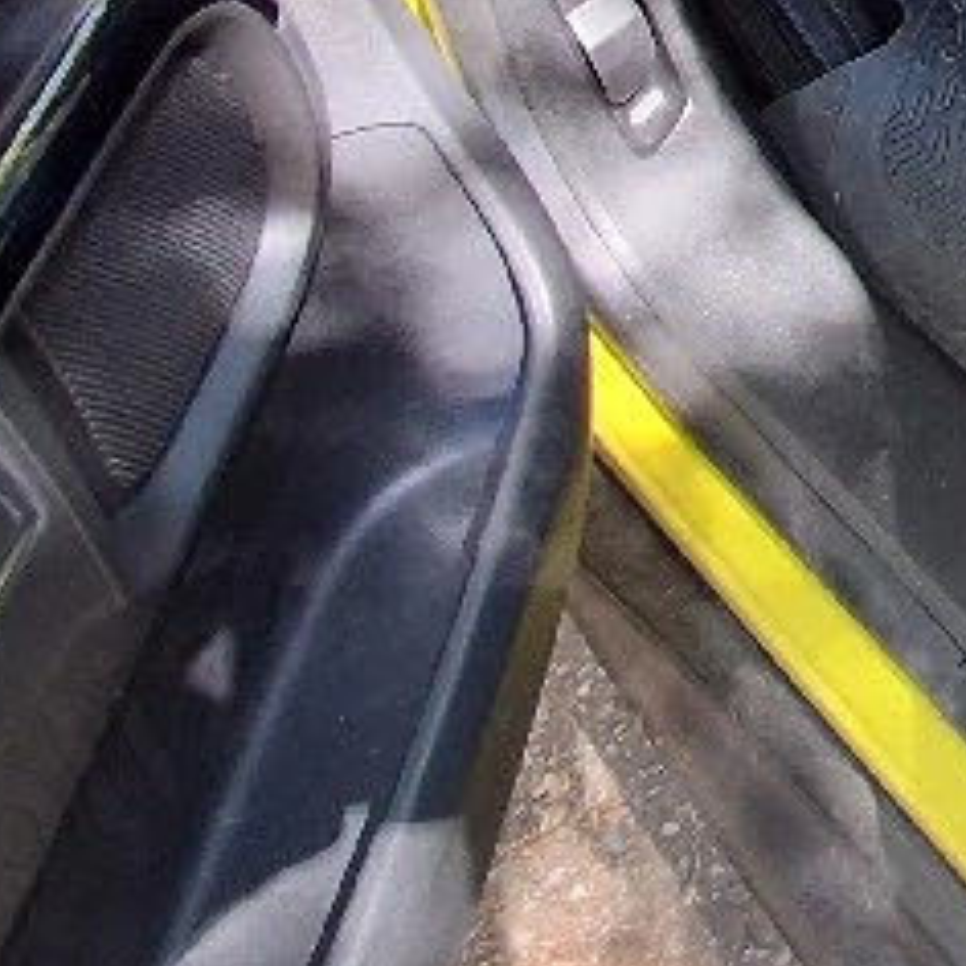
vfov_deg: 24.7
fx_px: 1894
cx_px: 1494
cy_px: -303
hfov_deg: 22.7
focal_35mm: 60
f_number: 2.2
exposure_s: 1/50
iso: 80
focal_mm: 1.64
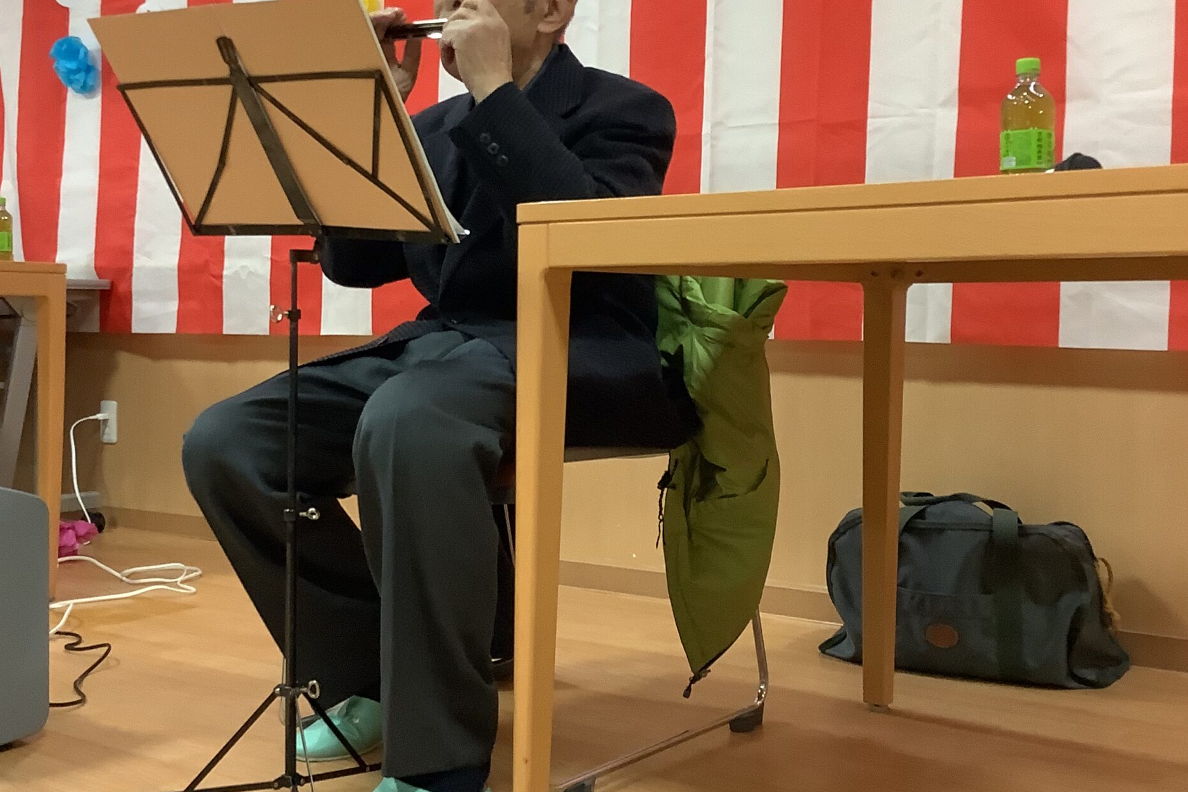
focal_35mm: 44
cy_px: 339
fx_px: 1452
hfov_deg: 44.5
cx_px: 590
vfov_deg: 30.5
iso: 200
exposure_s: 1/50
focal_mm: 3.3
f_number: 2.4
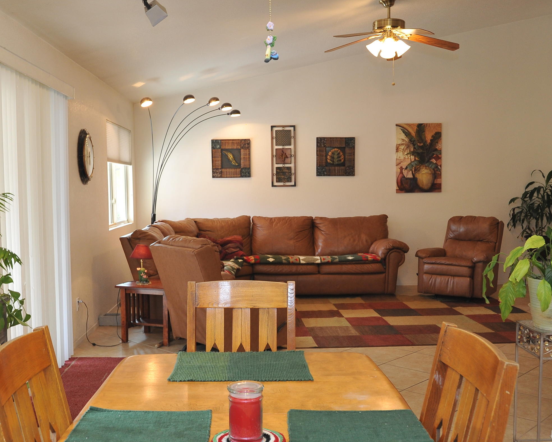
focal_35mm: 40
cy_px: 236
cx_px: 255
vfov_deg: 37.3
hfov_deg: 45.8
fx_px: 653
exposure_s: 1/30
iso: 1000
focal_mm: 28
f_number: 6.3
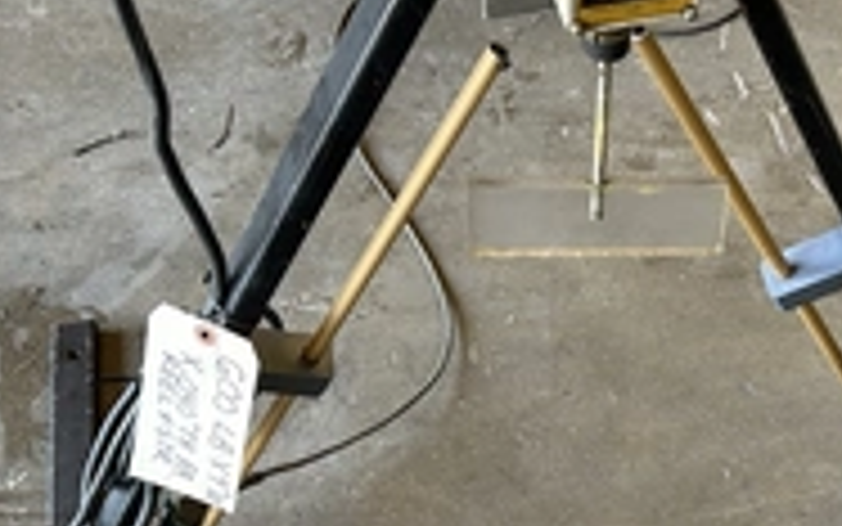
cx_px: 585
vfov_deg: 22.0
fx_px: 1354
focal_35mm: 59
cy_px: 328
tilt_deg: -55.1
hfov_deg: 34.1
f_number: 1.5
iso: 125
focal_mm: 5.7
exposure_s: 1/106
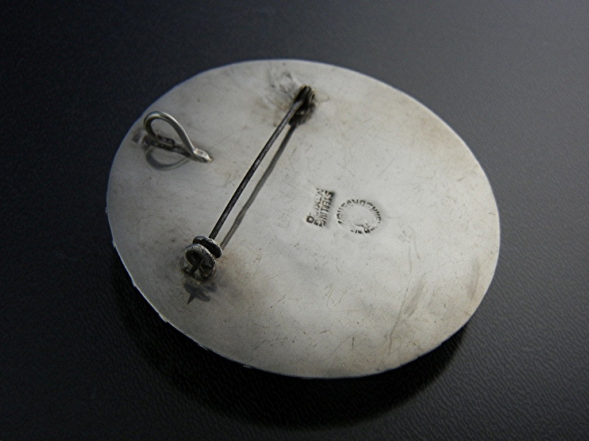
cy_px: 220
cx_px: 294
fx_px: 885
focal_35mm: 52
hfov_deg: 36.8
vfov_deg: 28.0
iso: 187
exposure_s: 1/60
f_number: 3.9
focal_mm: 9.3
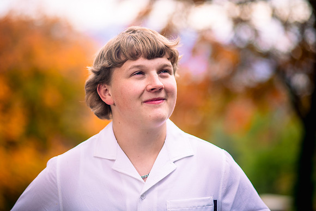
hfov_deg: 19.5
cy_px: 106
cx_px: 158
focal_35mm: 105
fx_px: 922
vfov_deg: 13.0
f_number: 2
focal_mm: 105
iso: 200
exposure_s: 1/500
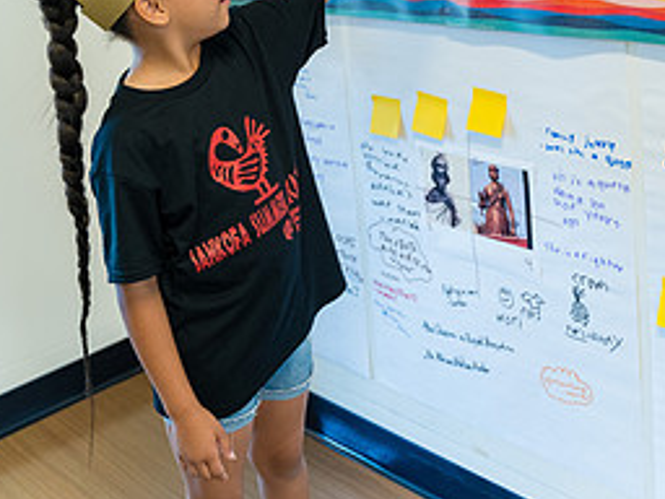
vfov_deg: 26.0
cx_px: 351
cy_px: 29
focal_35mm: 54
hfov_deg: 35.5
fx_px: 1037
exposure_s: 1/200
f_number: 2.8
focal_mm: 32
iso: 1600
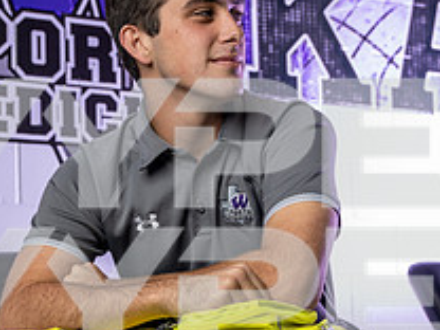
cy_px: 294
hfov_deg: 25.9
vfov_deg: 19.3
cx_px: 154
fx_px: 953
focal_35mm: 75
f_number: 4.5
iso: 250
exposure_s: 1/250
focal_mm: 36
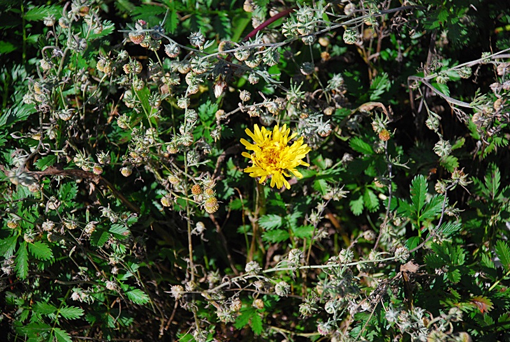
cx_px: 255
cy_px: 171
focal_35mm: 168
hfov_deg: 12.2
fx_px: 2383
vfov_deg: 8.2
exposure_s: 1/1600
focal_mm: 112
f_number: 5.6
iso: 400
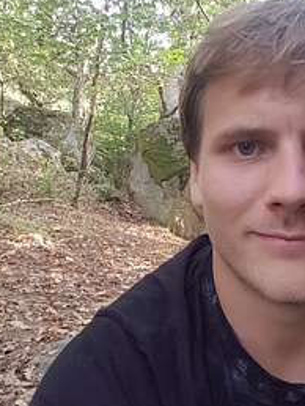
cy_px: 165
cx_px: 266
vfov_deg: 47.6
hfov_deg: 35.1
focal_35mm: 39
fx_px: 457
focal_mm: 2.1
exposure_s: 1/33
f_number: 1.7
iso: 64
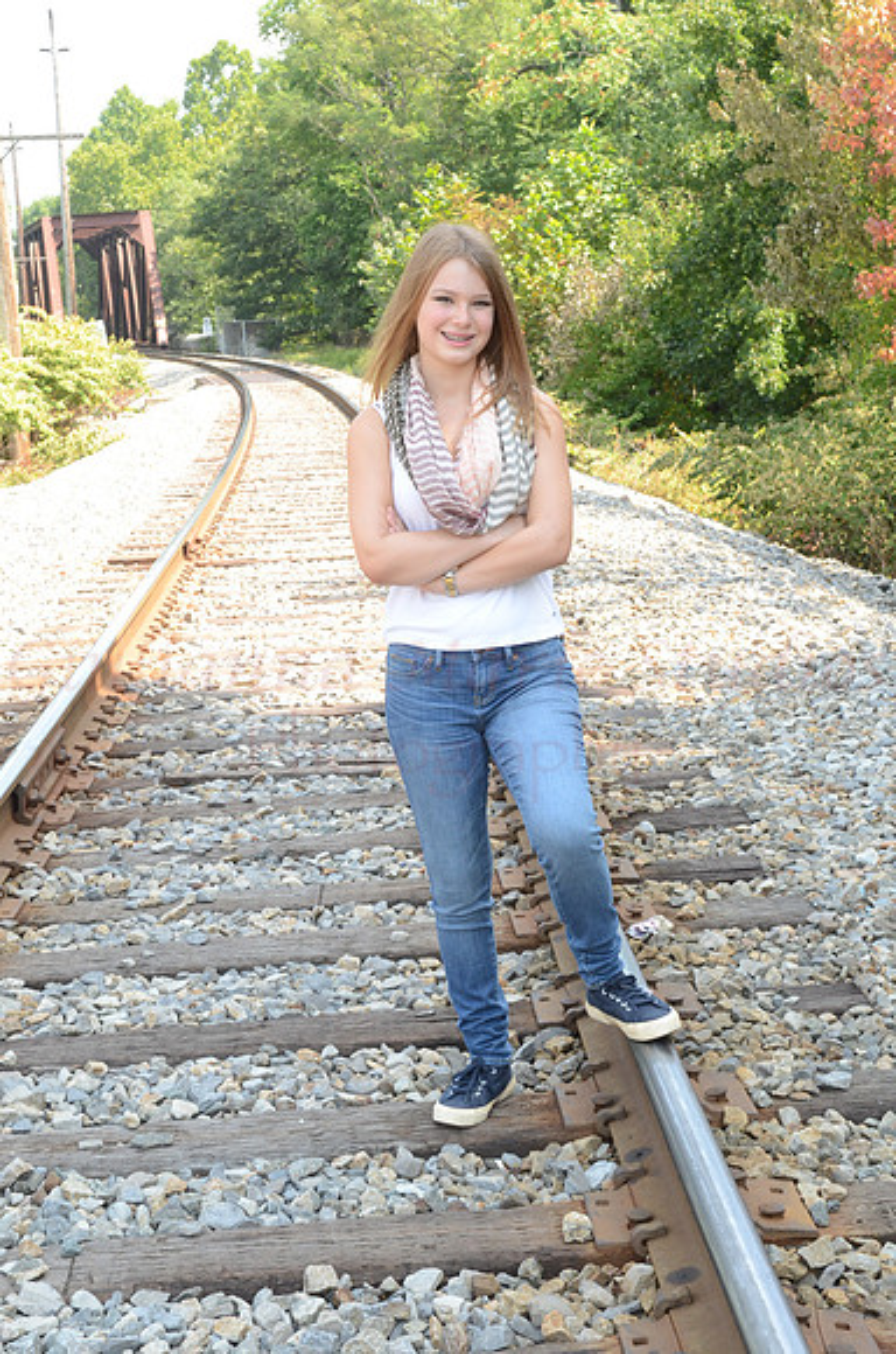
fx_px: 2138
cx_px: 448
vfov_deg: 35.1
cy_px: 677
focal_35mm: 57
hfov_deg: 23.7
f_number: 11
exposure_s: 1/125
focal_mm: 38
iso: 640
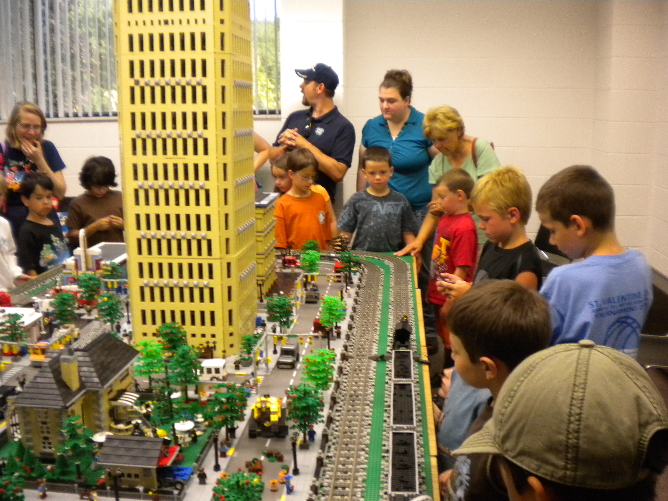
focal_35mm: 35
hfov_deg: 52.6
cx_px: 334
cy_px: 250
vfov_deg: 40.7
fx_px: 675
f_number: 3.1
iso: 400
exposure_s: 1/54.7
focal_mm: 6.3
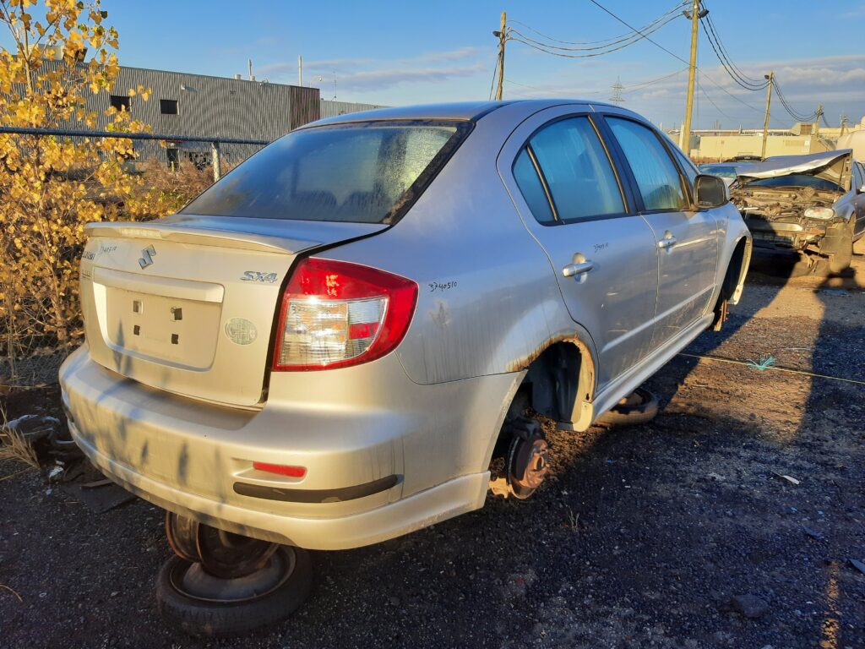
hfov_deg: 67.3
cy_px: 324
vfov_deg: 53.1
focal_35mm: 26
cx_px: 432
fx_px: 650
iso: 40
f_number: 1.7
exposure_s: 1/607
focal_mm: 3.92
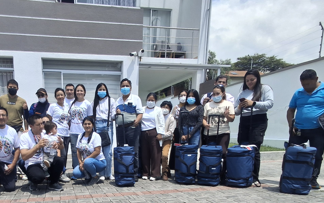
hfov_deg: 62.6
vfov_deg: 39.6
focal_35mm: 29
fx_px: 256
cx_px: 101
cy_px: 187
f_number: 2.2
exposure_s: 1/1479
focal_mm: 1.64
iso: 40
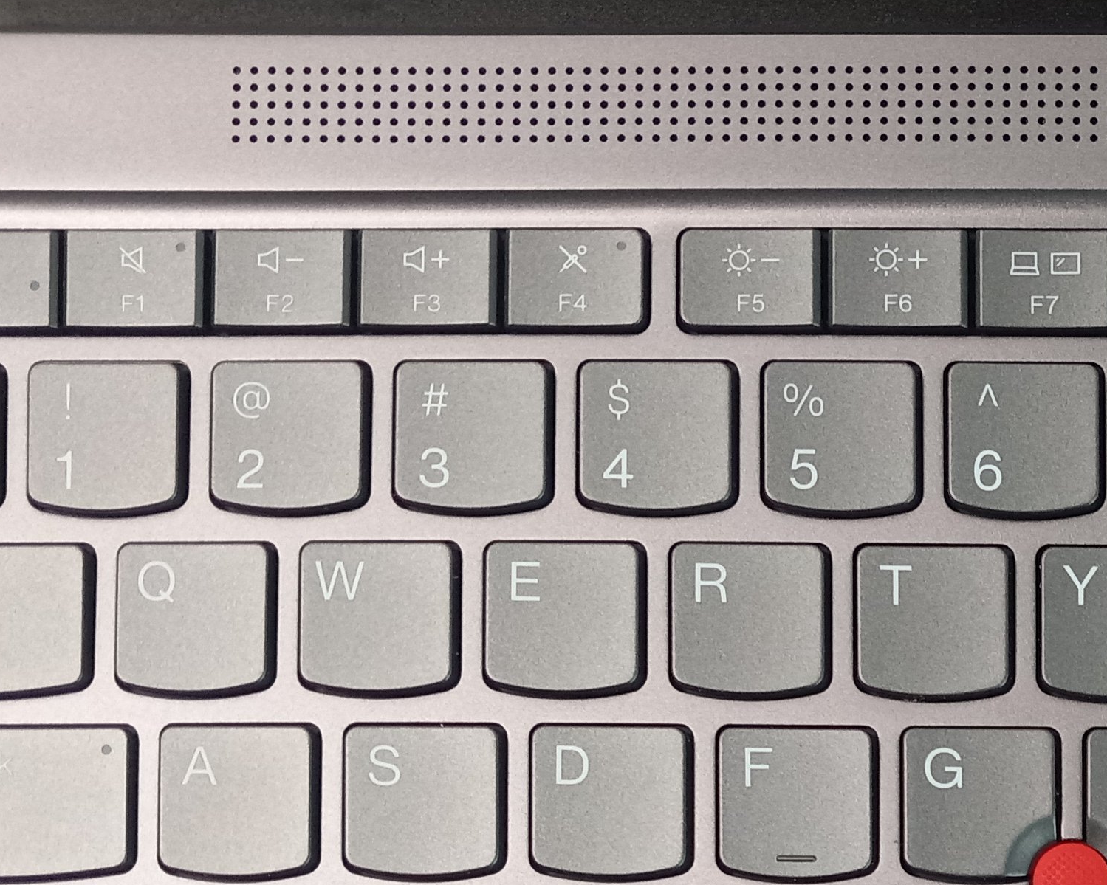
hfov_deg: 22.3
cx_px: 1207
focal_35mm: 81
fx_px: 2654
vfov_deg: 18.0
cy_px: 1065
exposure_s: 1/120
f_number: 1.8
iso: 160
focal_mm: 3.94
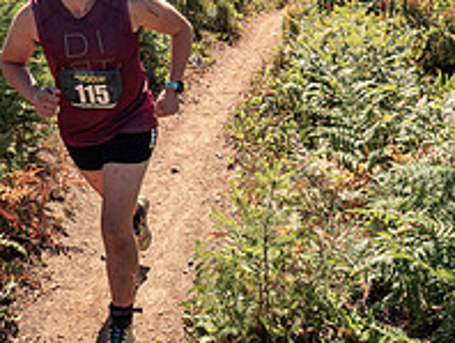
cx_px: 211
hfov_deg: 45.7
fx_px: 540
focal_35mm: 41
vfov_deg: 34.9
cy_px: 114
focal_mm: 7
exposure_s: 1/1000
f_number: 4
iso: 200
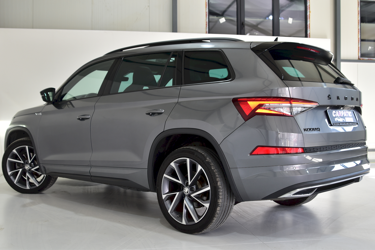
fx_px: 437
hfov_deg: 46.4
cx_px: 188
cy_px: 125
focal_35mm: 42
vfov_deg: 31.9
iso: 200
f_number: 4
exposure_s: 1/80
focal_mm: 28
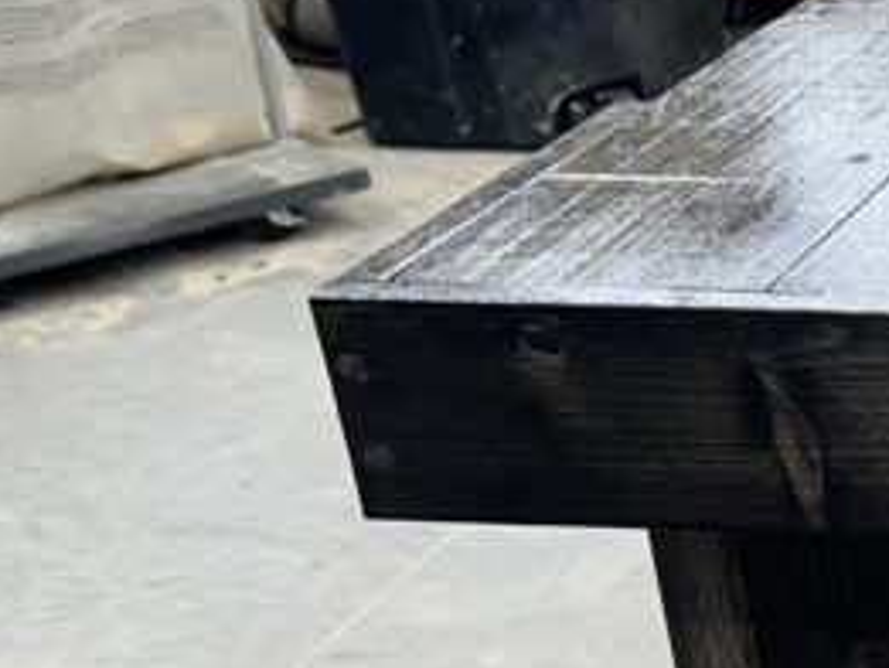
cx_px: 1621
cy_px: 631
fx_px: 2621
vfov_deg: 14.3
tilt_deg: -28.5
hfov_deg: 16.1
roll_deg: +1.3
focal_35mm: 102
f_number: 1.5
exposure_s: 1/120
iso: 64
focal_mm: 5.7
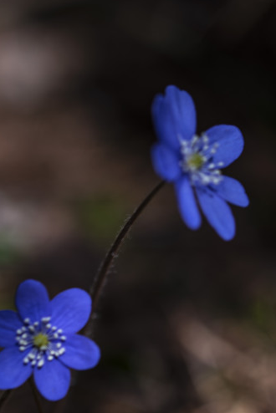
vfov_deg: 12.5
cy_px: 280
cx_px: 82
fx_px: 1883
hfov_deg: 8.4
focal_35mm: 164
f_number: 3.5
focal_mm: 90
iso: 100
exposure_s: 1/640
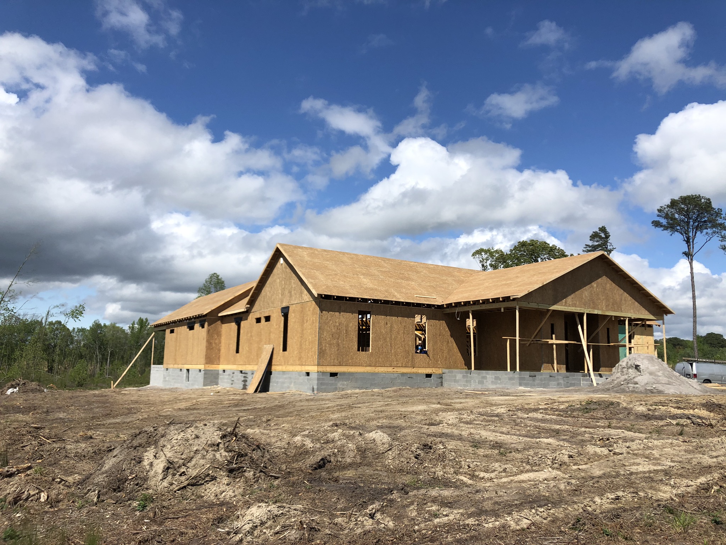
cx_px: 363
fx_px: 587
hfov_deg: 63.4
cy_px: 272
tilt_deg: +10.0
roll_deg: -0.2
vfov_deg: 49.7
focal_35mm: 28
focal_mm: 4
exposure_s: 1/3472
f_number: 1.8
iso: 20
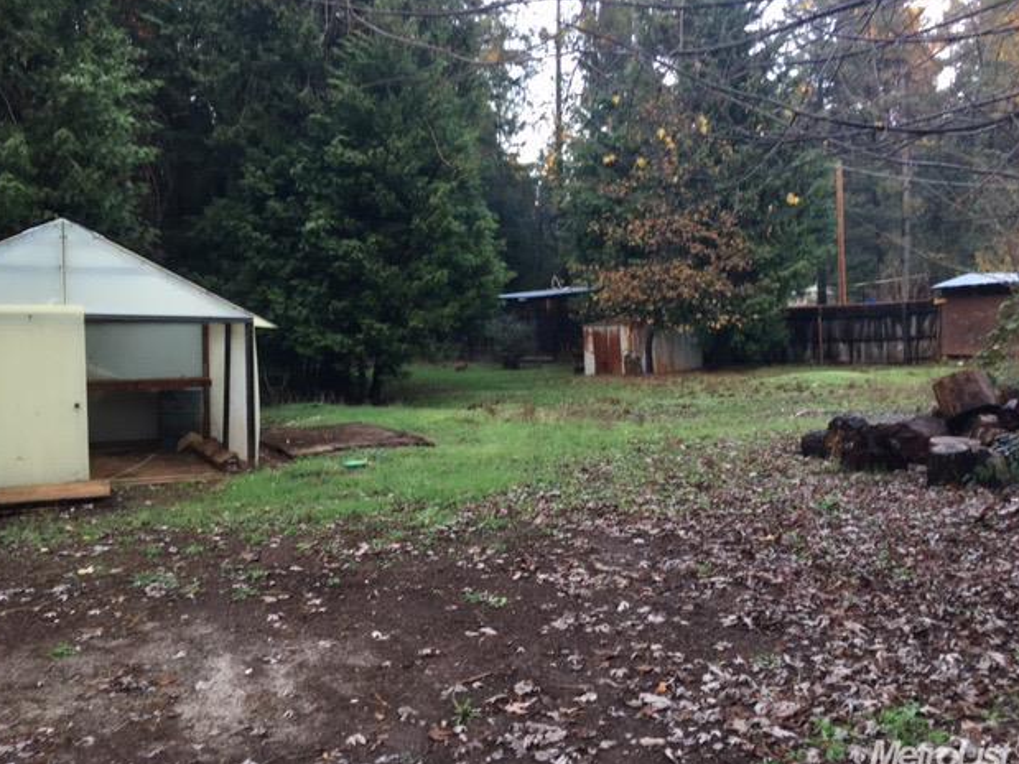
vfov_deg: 46.8
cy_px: 377
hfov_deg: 60.0
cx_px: 507
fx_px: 883
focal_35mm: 30
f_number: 2.2
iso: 64
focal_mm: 4.15
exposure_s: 1/30
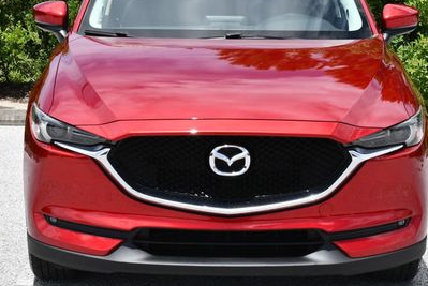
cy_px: 114
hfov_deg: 18.7
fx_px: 1297
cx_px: 215
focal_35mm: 109
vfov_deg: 12.6
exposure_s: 1/250
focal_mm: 34
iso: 125
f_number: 8
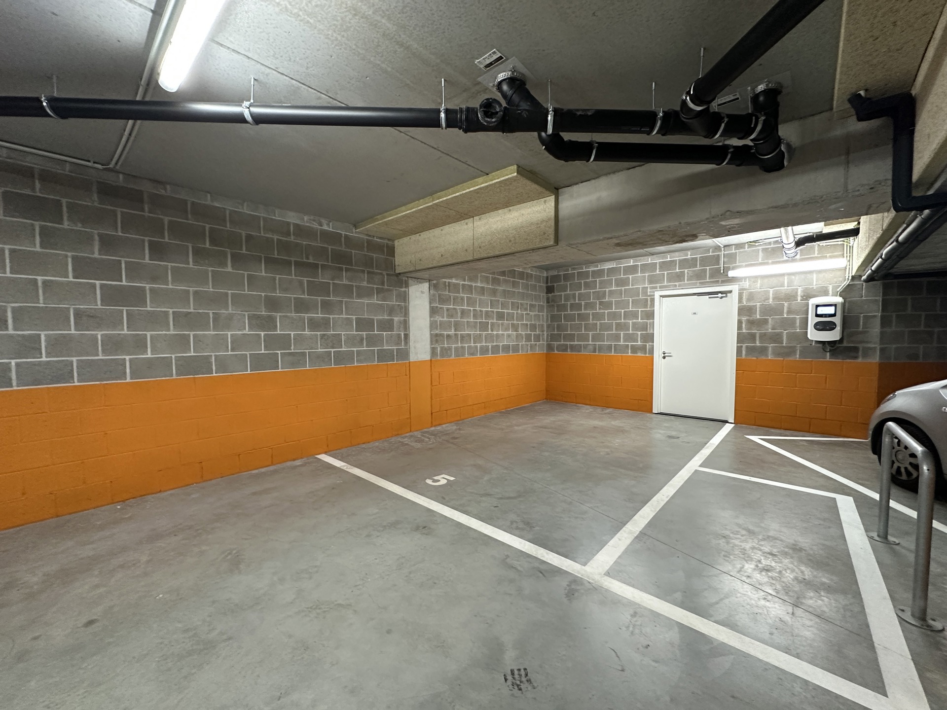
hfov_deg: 102.1
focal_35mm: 14
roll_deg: +0.6
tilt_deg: -2.6
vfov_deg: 85.7
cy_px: 355
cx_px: 474
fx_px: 383
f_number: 2.2
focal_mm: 2.22
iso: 320
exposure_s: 1/50
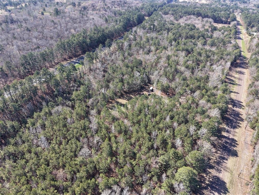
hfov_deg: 71.6
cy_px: 98
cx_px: 130
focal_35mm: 24
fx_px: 180
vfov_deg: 56.8
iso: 130
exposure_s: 1/1000
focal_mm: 8.67
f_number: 1.8
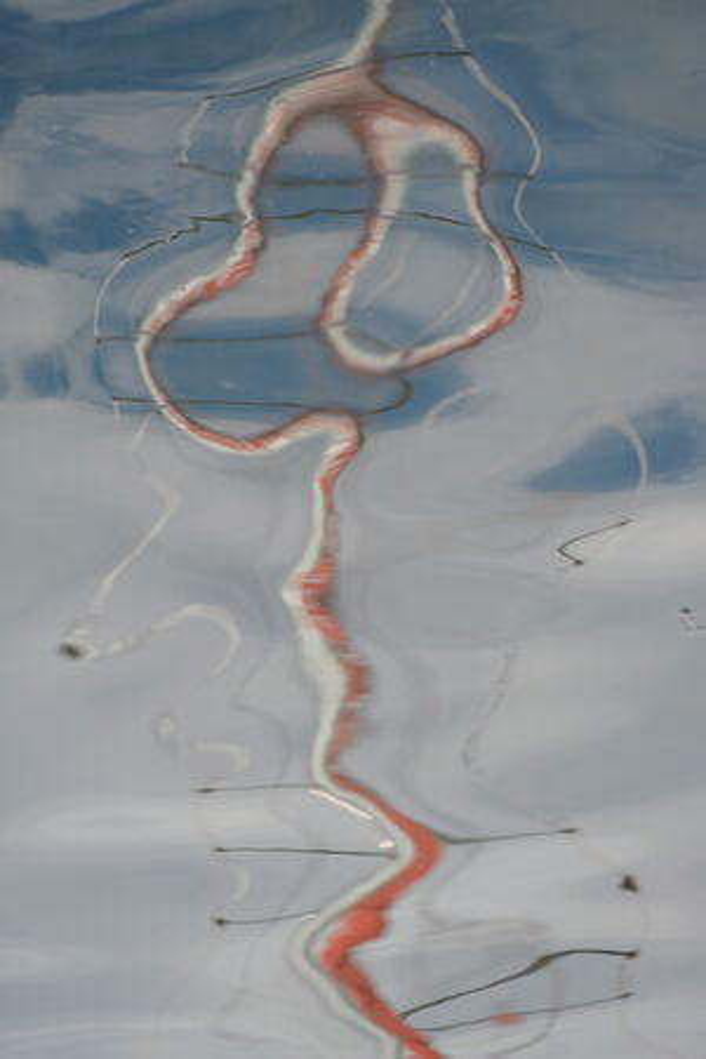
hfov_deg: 7.0
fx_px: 5736
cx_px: 353
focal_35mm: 195
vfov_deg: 10.5
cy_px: 530
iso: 400
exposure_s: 1/500
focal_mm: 130
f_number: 5.6
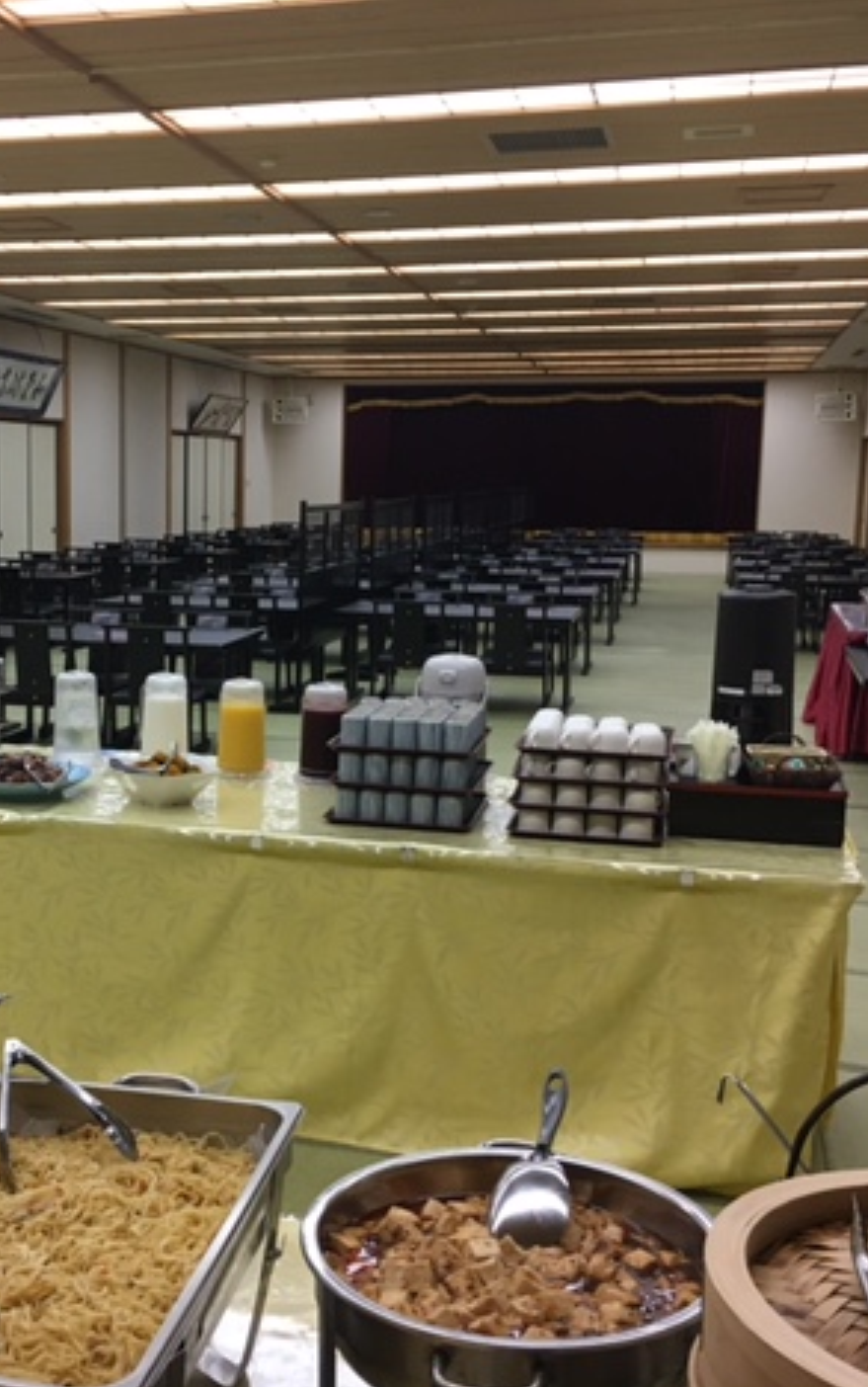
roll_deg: -1.1
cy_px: 708
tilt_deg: -8.7
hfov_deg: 30.0
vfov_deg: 47.2
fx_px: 1588
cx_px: 196
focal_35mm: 42
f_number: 2.2
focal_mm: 4.15
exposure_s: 1/33
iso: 125
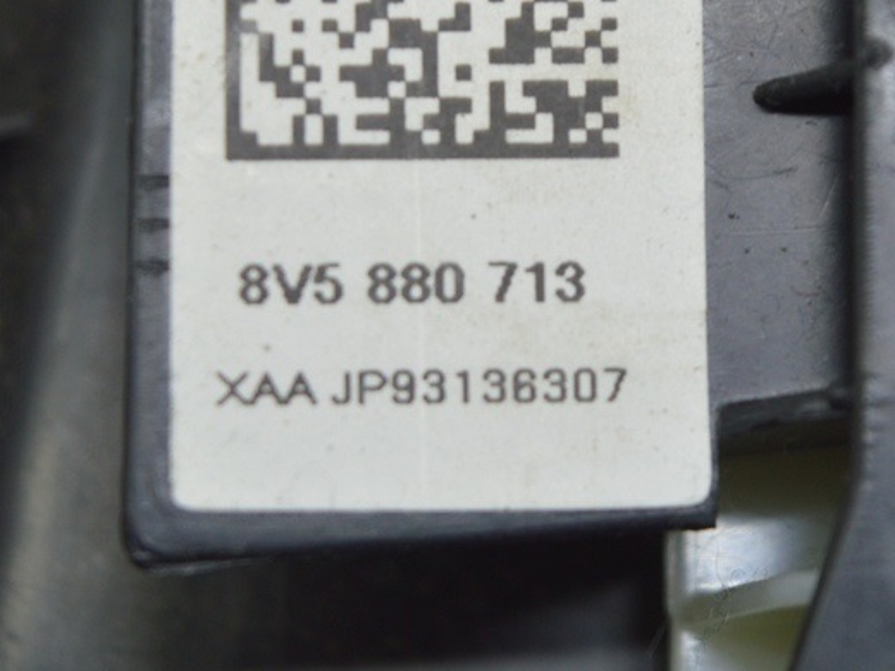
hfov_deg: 12.7
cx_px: 372
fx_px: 4032
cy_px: 255
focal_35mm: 156
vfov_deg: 9.5
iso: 400
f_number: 5.6
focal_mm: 55
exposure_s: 1/40
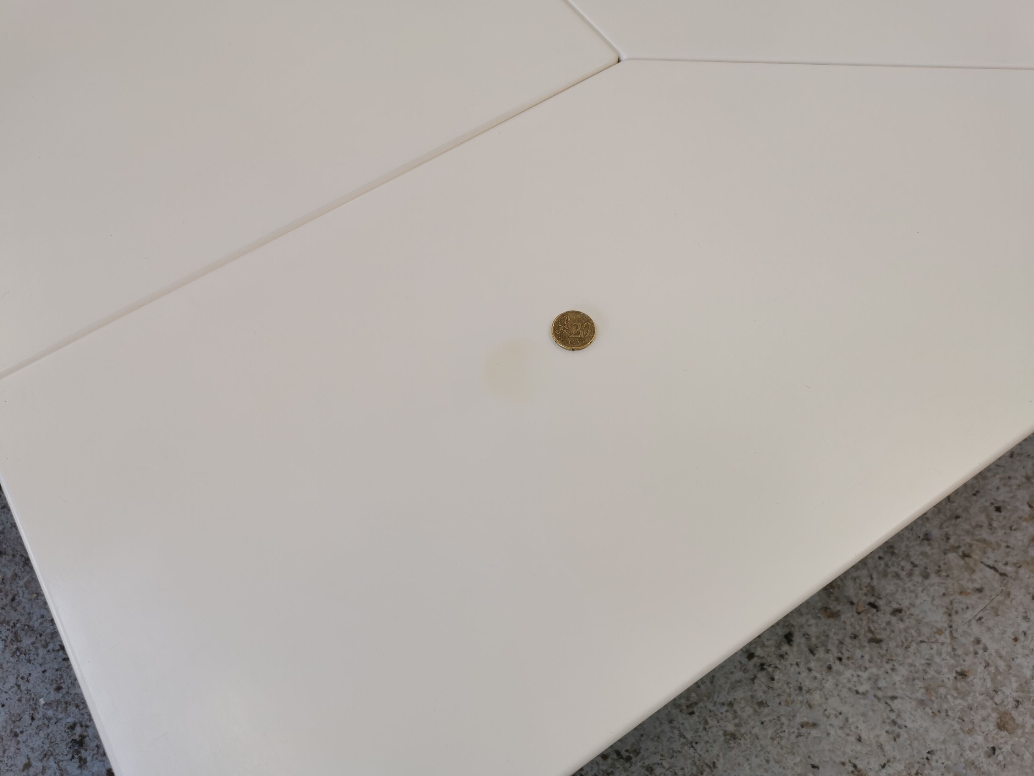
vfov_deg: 51.4
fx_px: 807
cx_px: 517
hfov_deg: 65.3
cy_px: 388
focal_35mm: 27
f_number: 1.8
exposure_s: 1/124
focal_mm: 5.58
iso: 50
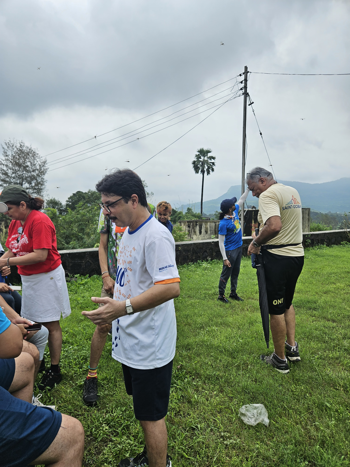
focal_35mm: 23
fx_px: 310
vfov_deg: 73.9
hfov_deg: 58.9
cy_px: 234
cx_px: 175
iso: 25
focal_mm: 5.4
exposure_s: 1/2000
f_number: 1.8
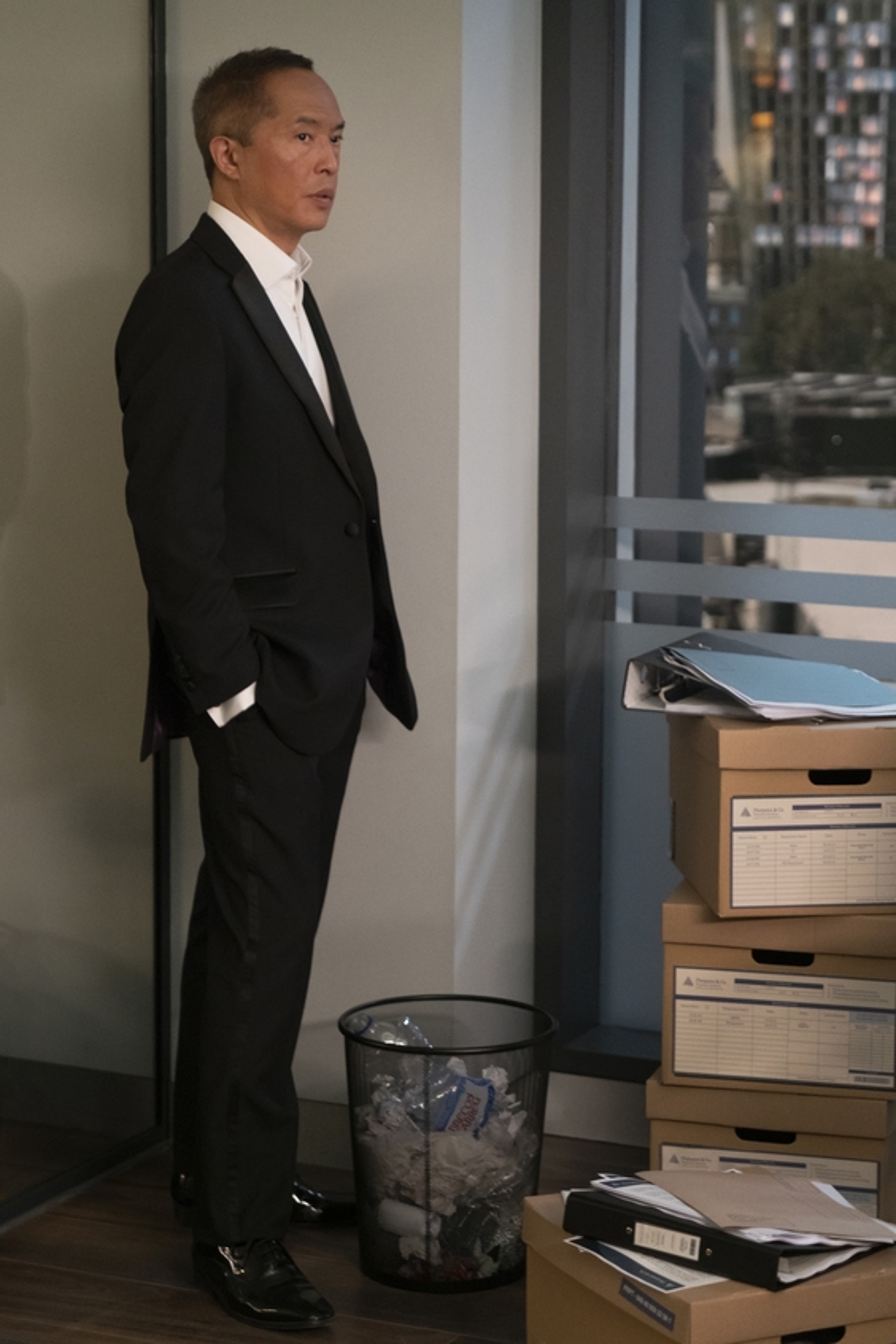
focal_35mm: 70
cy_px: 672
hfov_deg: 19.5
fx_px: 2613
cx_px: 448
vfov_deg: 28.8
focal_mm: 70
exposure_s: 1/25
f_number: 2.8
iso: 5000
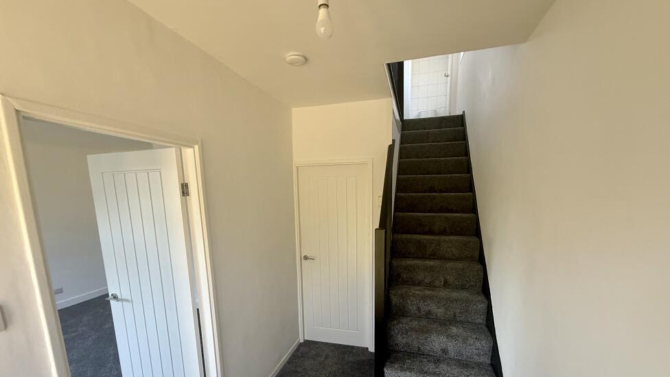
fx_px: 284
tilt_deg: -9.2
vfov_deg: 65.9
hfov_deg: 99.4
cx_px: 335
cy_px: 240
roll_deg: +0.5
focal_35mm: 16
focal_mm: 2.22
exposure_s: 1/99
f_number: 2.2
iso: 125
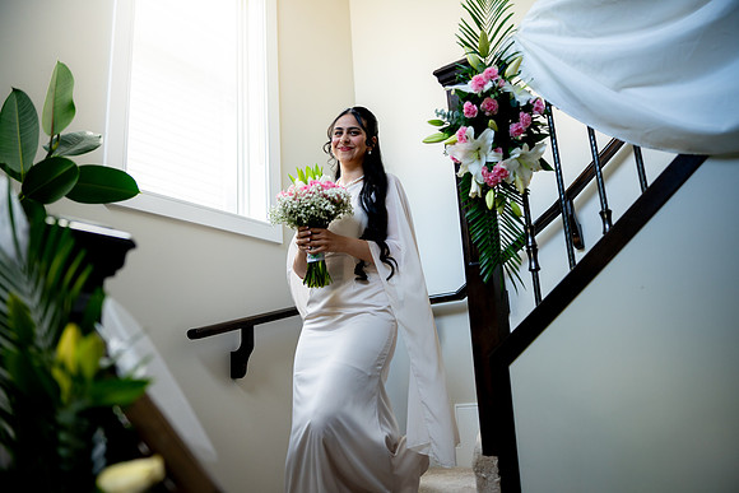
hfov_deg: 65.5
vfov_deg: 46.4
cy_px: 246
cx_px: 370
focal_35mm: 28
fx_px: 575
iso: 640
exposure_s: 1/250
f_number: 2
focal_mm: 28
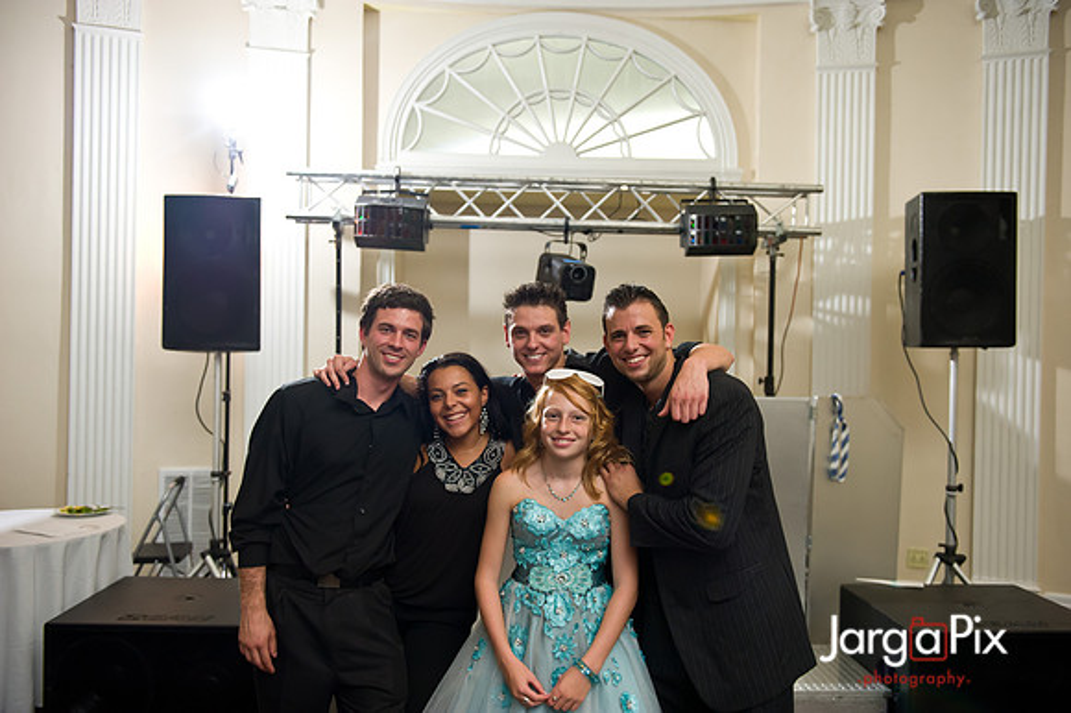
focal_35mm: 32
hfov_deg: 58.7
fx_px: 951
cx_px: 536
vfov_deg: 41.1
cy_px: 356
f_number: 3.2
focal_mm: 32
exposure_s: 1/125
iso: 1600
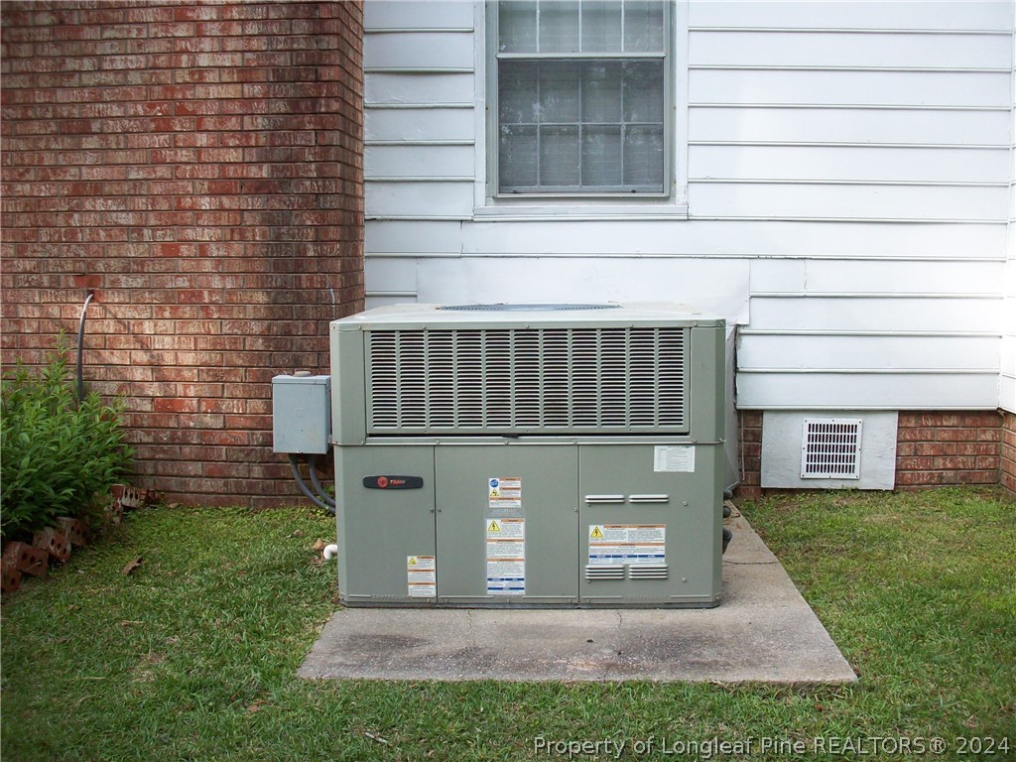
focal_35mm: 37
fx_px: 1086
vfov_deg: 38.7
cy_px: 381
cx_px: 508
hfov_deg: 50.1
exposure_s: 1/161
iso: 80
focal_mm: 6.2
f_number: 2.8
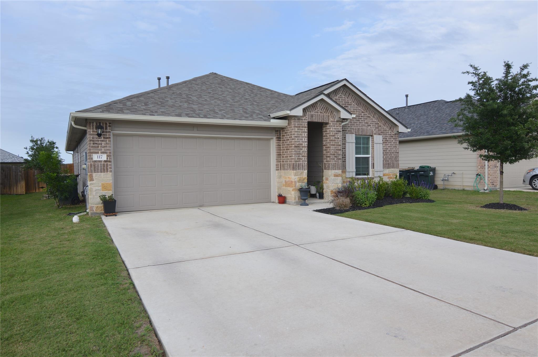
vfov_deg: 53.0
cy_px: 178
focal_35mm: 24
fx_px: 358
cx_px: 269
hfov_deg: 73.8
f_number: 7.1
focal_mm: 16
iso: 100
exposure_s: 1/200
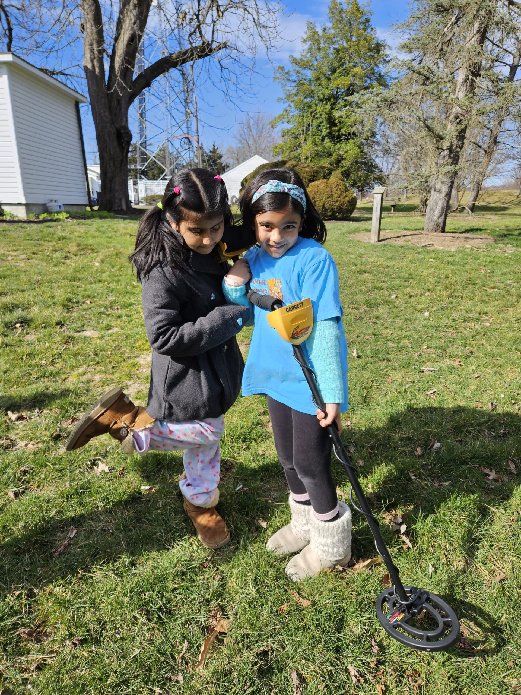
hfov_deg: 58.9
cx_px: 260
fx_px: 462
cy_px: 348
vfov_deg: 73.9
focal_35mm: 23
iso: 25
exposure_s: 1/880
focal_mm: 5.4
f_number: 1.8
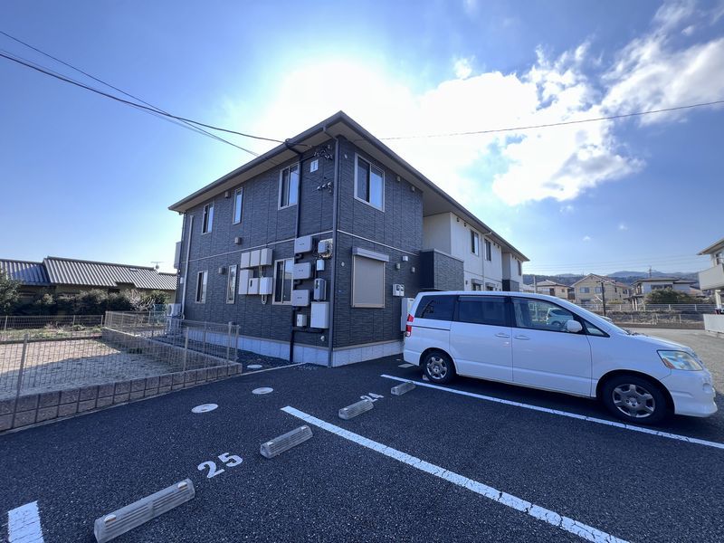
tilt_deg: +7.1
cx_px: 362
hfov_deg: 106.2
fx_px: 272
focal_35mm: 13
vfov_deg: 89.9
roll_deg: -0.6
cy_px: 272
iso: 32
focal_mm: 1.57
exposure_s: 1/357
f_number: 1.8
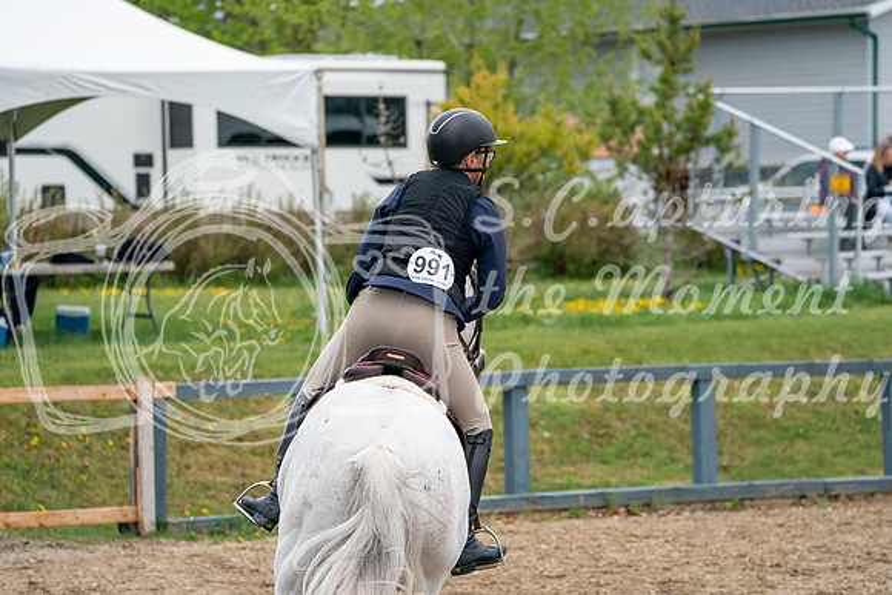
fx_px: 4684
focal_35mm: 189
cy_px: 298
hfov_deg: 10.9
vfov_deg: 7.3
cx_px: 446
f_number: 5.6
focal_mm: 189
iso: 500
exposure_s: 1/1250
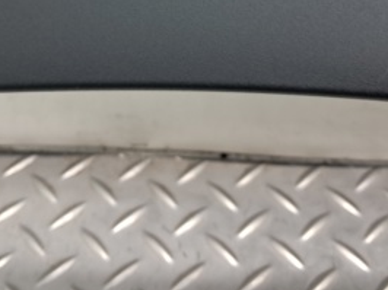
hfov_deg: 29.8
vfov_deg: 21.1
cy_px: -53
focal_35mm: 65
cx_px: 179
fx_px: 728
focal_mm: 4
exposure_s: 1/50
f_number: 1.8
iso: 200
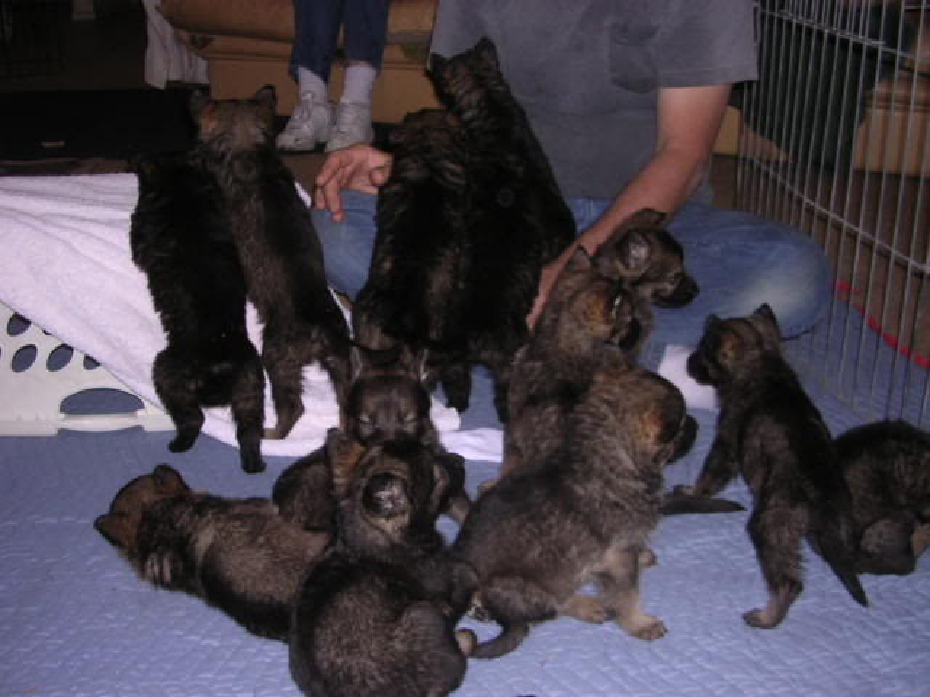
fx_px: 1021
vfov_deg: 37.7
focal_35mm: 38
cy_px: 348
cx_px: 465
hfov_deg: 49.0
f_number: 2.8
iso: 100
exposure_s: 1/60.1
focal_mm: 5.8
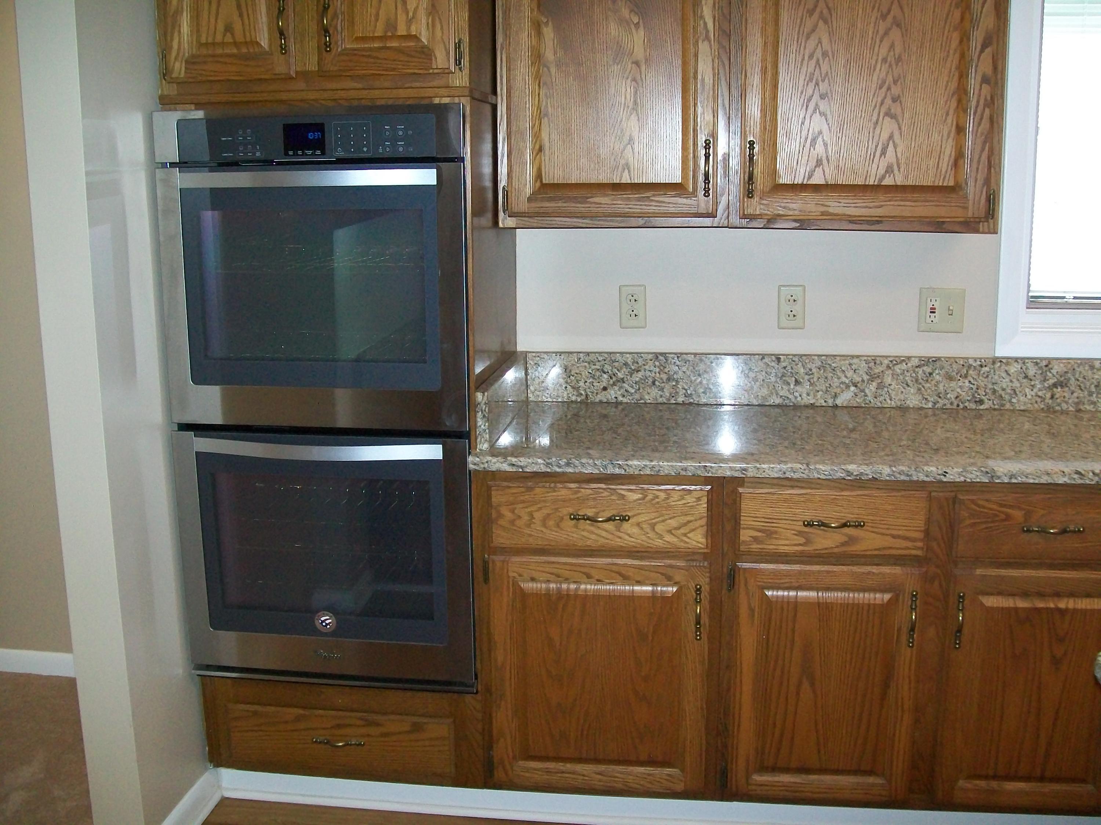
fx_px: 1145
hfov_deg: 51.4
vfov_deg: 39.7
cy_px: 412
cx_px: 550
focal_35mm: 36
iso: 160
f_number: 2.7
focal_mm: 6
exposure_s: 1/60
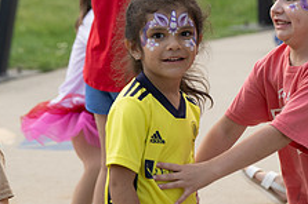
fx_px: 2477
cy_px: -8
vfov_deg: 4.7
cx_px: 159
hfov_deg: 7.1
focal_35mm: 290
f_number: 3.2
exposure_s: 1/320
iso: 320
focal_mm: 70
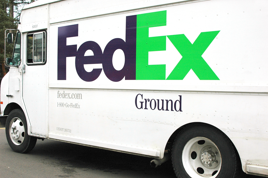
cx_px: 134
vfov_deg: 28.0
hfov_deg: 41.1
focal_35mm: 48
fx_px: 357
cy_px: 89
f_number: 8
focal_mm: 32
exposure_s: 1/250
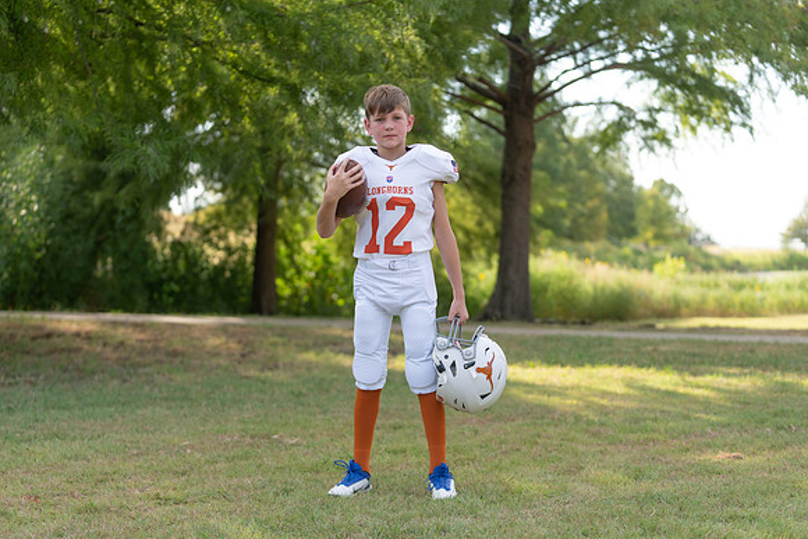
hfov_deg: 28.8
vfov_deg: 19.5
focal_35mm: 70
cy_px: 270
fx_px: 1571
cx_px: 404
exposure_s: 1/400
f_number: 2.8
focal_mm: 70
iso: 100
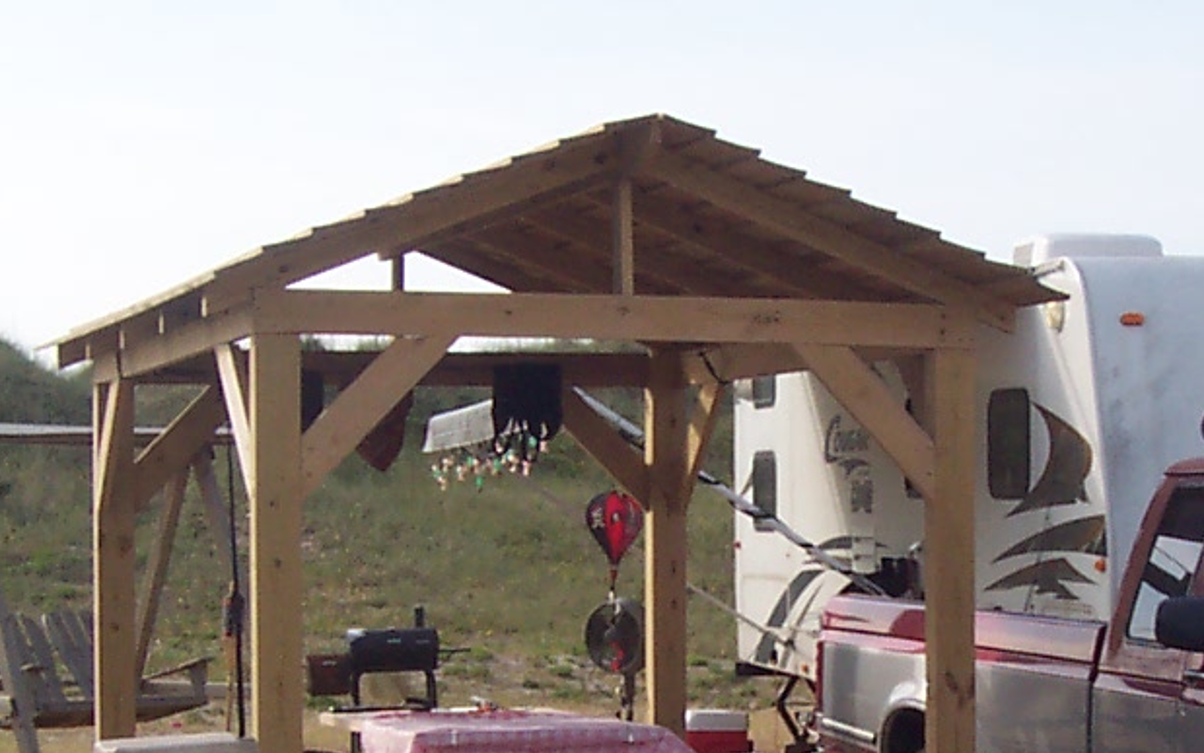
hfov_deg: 19.7
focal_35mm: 105
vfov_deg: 12.3
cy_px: 726
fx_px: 3446
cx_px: 829
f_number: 5.6
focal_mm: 5.6
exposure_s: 1/500
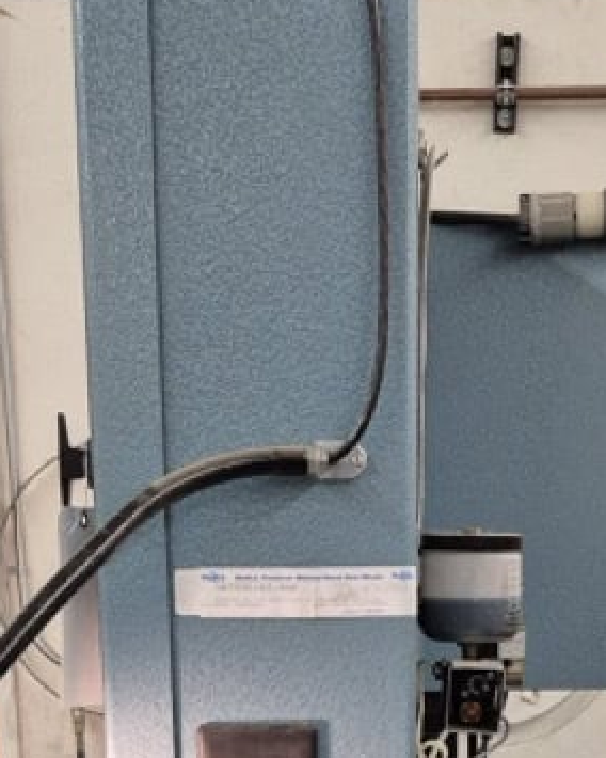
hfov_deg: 18.9
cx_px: 388
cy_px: 1044
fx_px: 1816
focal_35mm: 81
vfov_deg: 20.9
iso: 640
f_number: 1.8
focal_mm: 5.4
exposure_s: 1/120
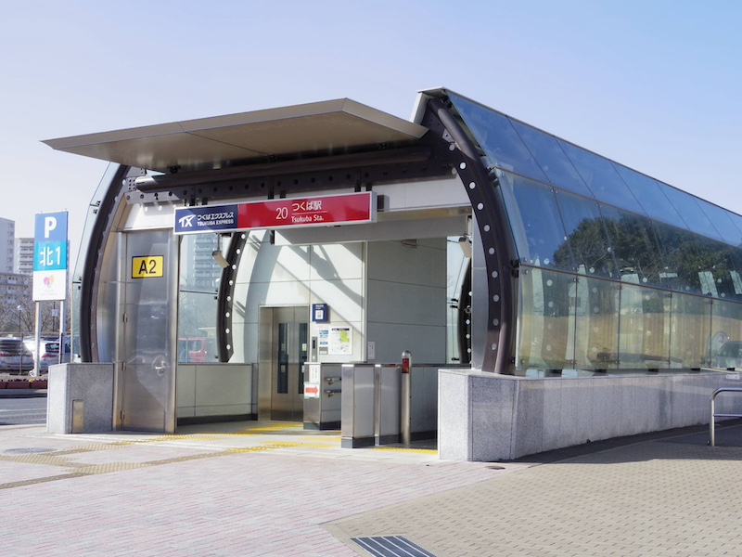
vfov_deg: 29.1
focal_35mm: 50
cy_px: 278
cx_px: 371
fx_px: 1072
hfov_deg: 38.2
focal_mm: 10.9
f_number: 4.5
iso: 200
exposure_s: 1/400
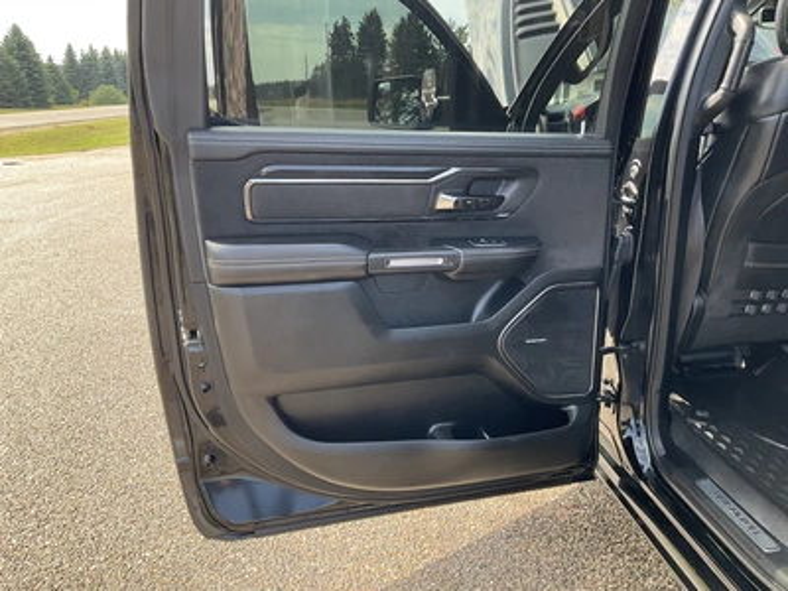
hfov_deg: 61.7
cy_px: 296
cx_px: 394
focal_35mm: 29
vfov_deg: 48.2
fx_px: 660
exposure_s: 1/162
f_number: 1.8
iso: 25
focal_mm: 3
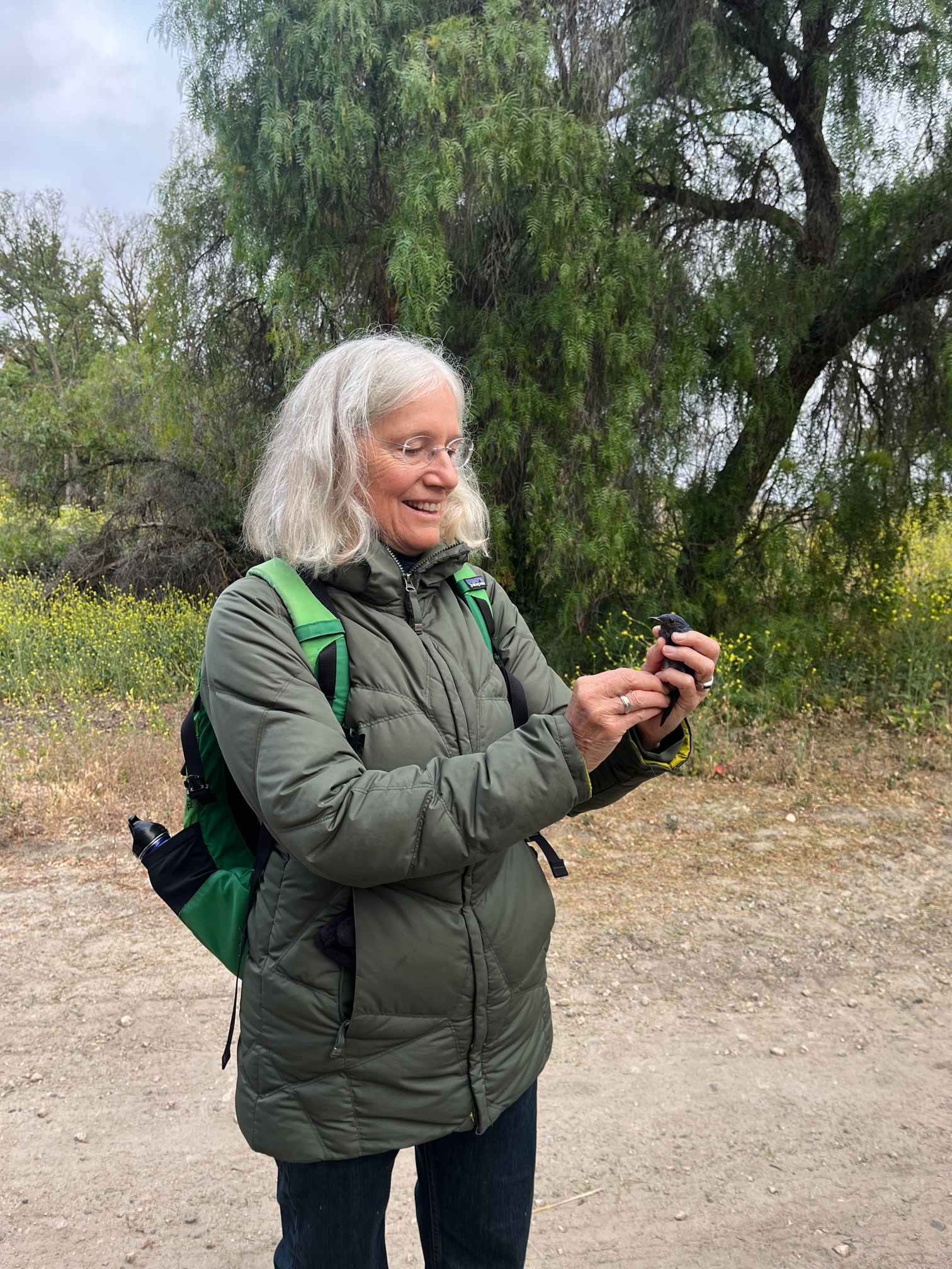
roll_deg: -3.4
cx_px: 476
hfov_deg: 53.1
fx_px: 953
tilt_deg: -6.3
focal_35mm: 26
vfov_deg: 67.3
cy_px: 634
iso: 40
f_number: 1.6
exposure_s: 1/223
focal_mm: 5.1
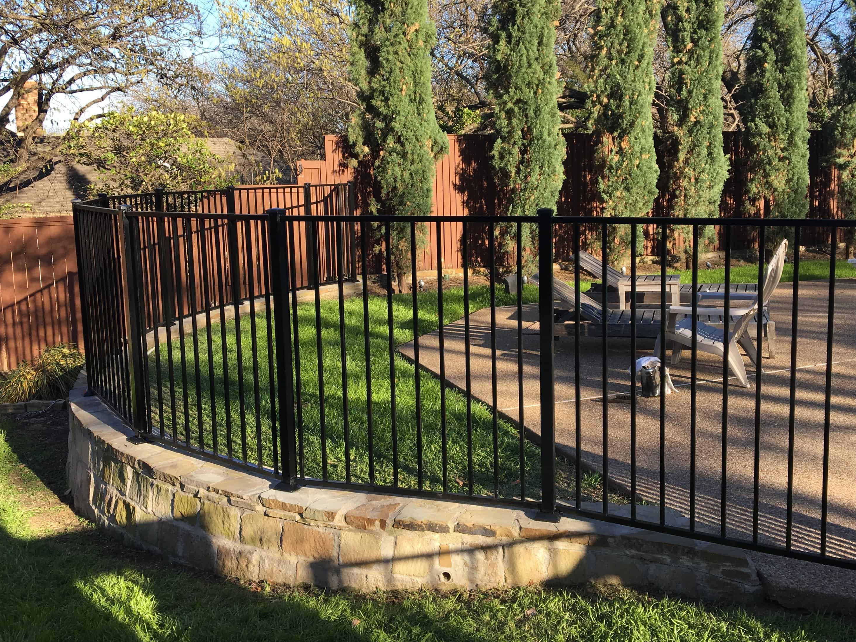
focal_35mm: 34
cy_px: 282
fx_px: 841
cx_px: 463
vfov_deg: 41.7
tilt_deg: -8.4
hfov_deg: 53.9
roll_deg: +1.1
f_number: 2.2
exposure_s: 1/447
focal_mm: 4.15
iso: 25
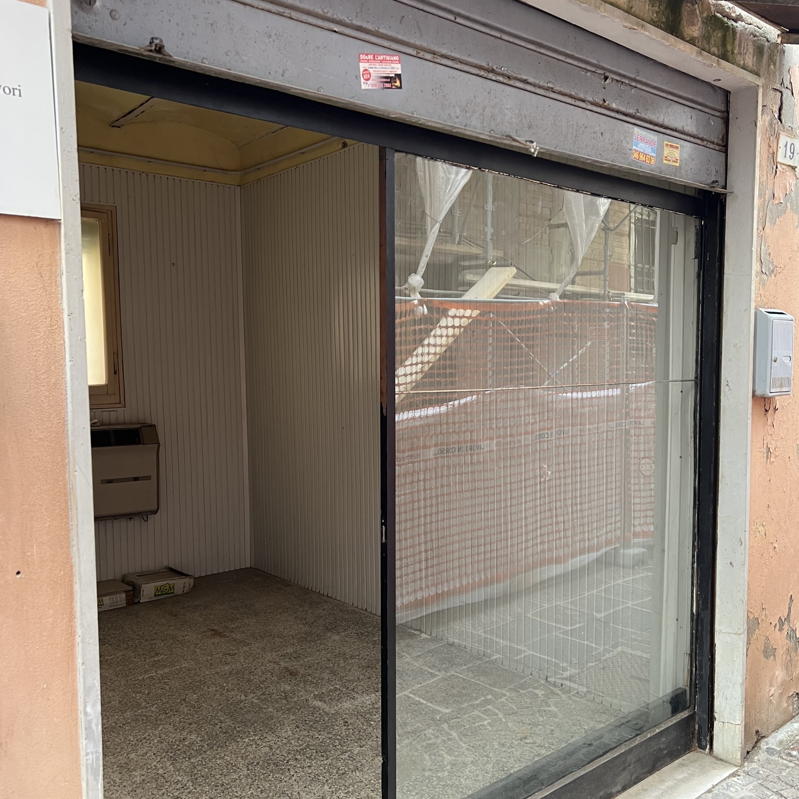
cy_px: 429
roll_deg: -0.2
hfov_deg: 52.5
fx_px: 810
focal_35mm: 31
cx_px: 403
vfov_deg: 52.5
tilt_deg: -2.9
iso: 125
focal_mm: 5.7
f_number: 1.5
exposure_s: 1/94
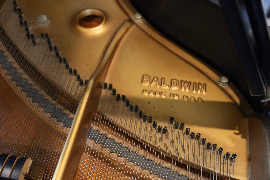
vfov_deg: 33.0
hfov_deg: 47.9
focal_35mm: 40
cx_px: 135
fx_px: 304
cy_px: 90
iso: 4000
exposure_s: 1/160
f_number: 2.8
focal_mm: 27
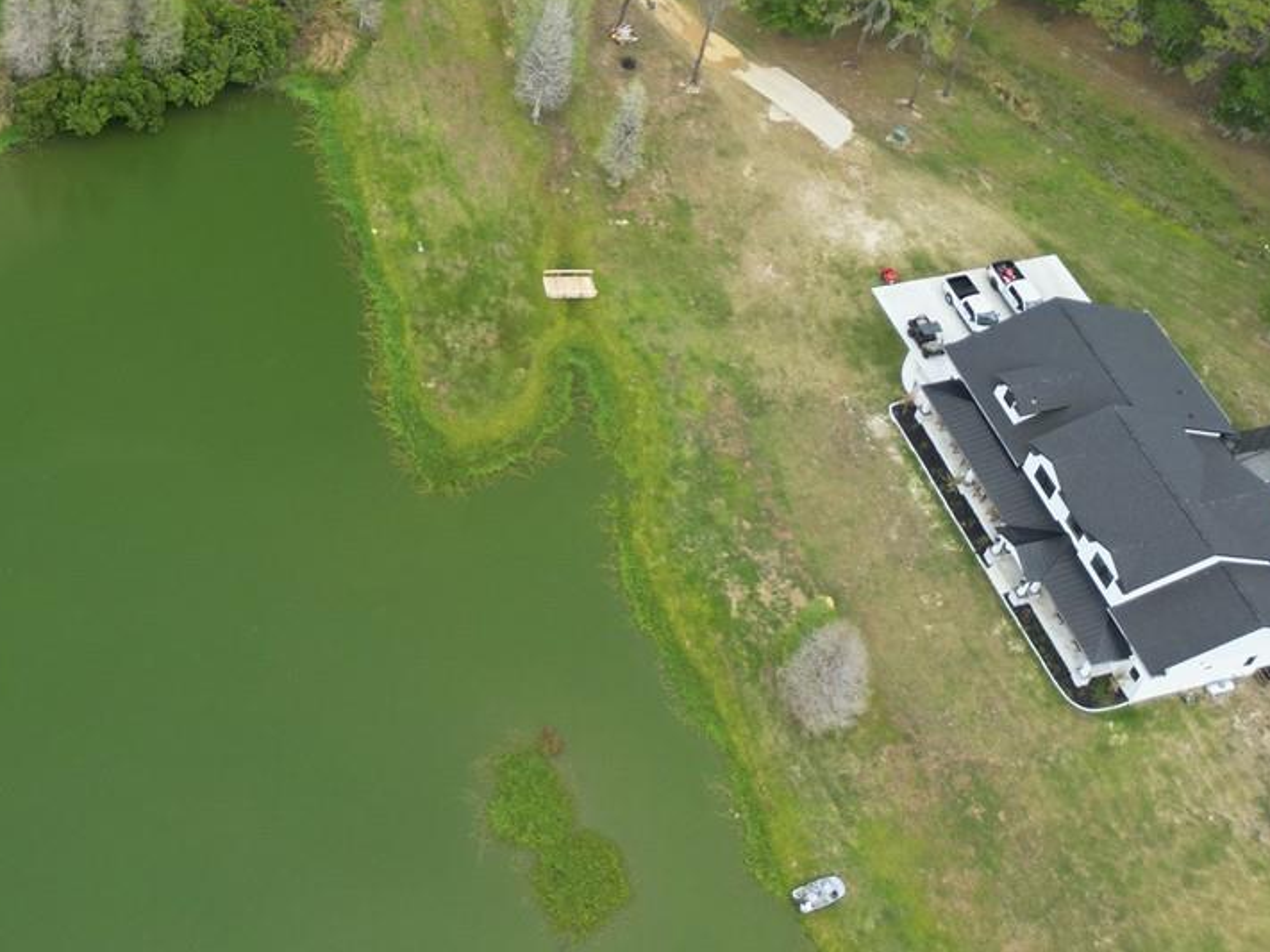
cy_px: -89
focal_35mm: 54
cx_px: 143
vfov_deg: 25.2
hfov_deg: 33.8
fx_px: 1981
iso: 100
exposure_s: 1/350
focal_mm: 6.7
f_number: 1.7
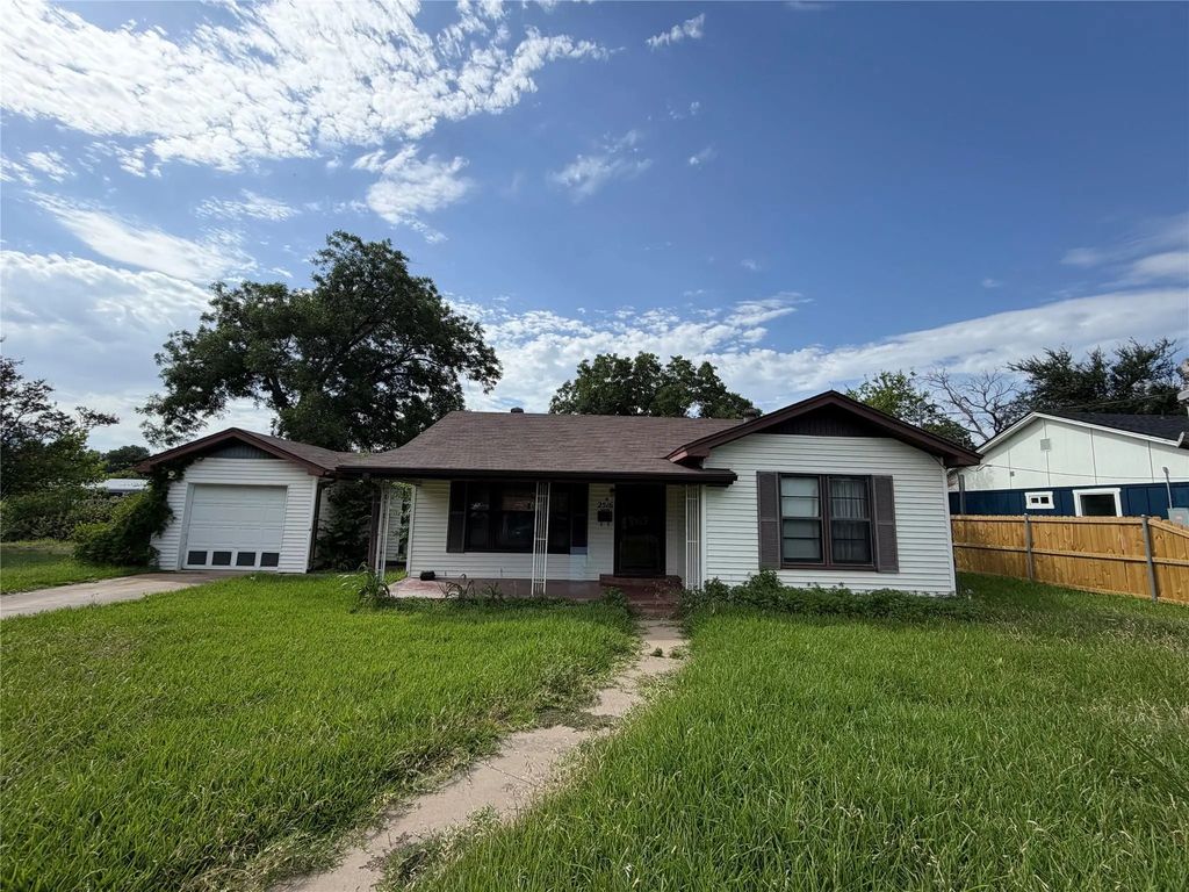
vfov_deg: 85.7
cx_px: 594
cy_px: 446
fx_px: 481
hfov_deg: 102.1
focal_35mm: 14
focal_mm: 2.22
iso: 32
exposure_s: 1/1399
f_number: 2.2
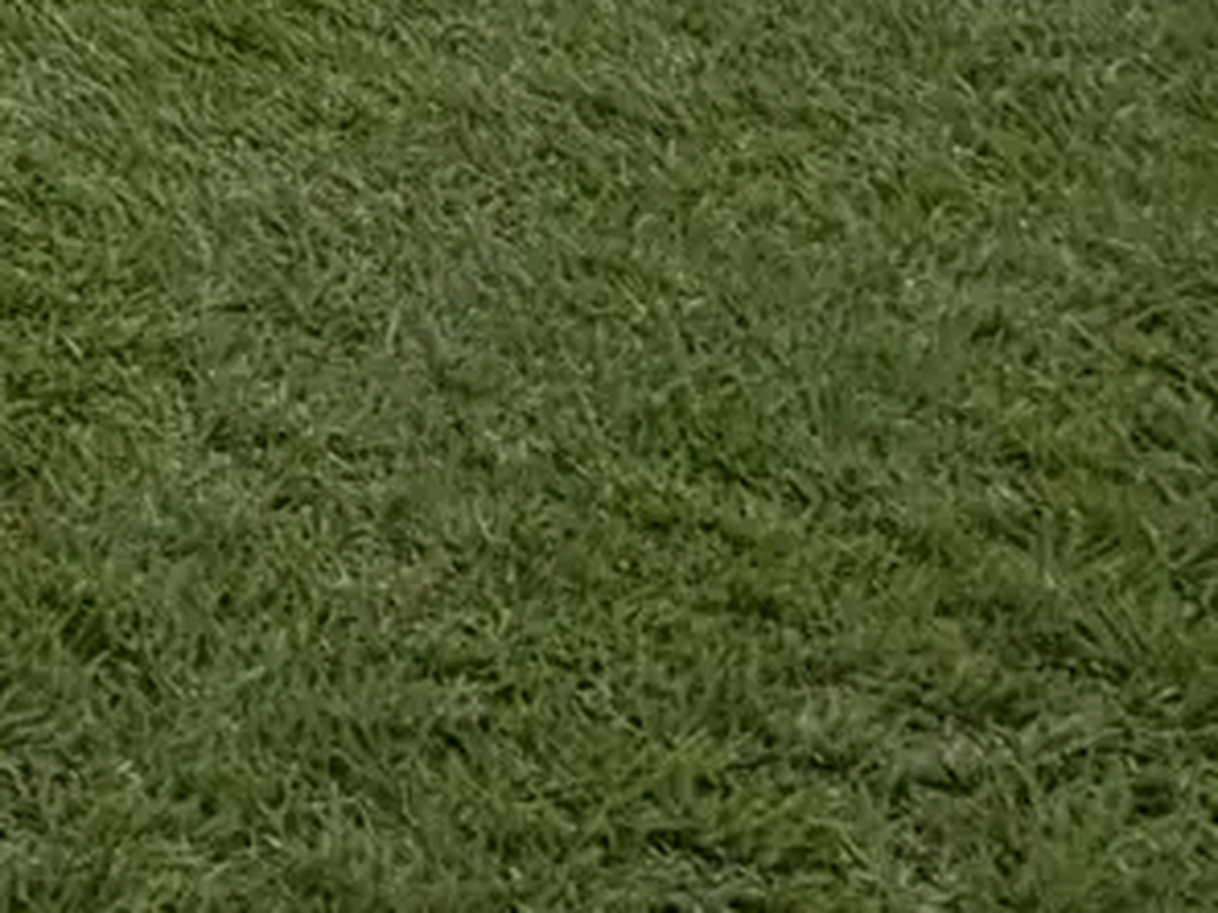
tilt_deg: -0.7
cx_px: -1465
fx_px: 3413
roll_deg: +0.5
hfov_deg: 14.9
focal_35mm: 97
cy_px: -1242
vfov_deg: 12.3
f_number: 2.2
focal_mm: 2.22
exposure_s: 1/590
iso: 40
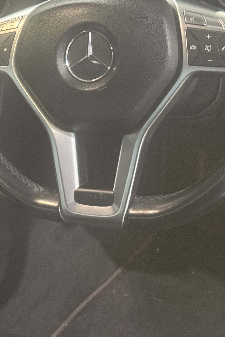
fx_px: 862
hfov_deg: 14.5
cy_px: 144
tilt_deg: -30.0
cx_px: -28
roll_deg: +10.0
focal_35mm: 92
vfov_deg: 22.1
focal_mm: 6.76
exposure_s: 1/25
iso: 500
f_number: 1.78
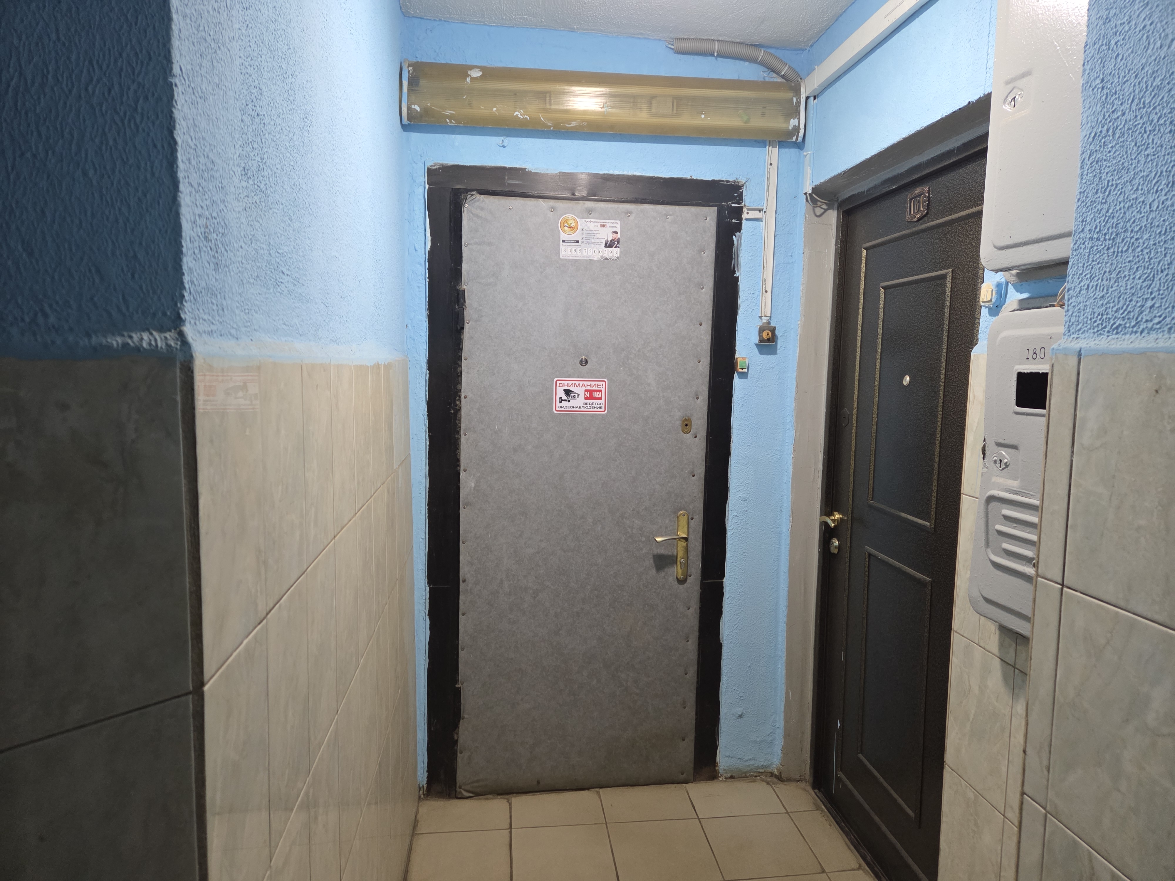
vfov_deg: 58.9
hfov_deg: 73.9
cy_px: 440
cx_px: 588
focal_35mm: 23
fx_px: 781
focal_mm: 5.4
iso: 400
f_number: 1.8
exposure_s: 1/100
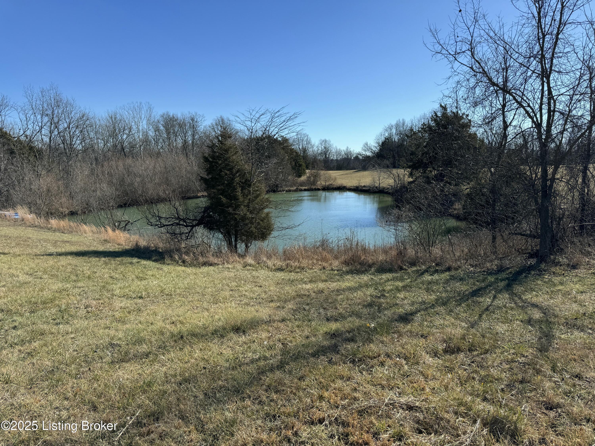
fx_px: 413
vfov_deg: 56.8
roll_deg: +1.4
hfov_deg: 71.6
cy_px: 223
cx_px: 298
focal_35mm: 24
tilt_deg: -9.5
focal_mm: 6.86
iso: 80
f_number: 1.78
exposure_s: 1/4049
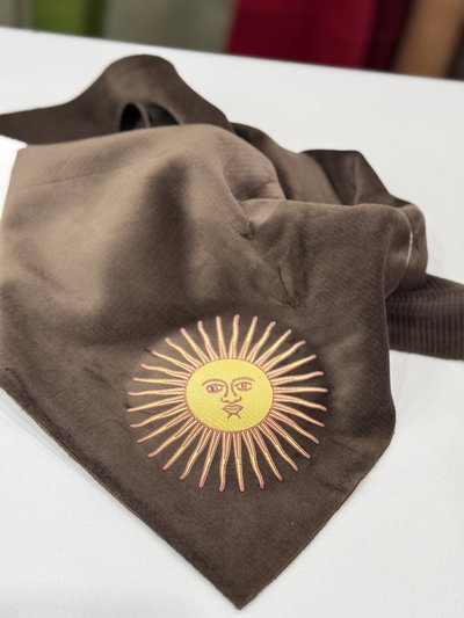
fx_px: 858
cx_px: 232
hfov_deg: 30.3
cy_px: 309
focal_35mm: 48
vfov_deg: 39.6
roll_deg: -15.1
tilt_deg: -44.8
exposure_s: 1/50
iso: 100
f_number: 1.78
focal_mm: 6.76
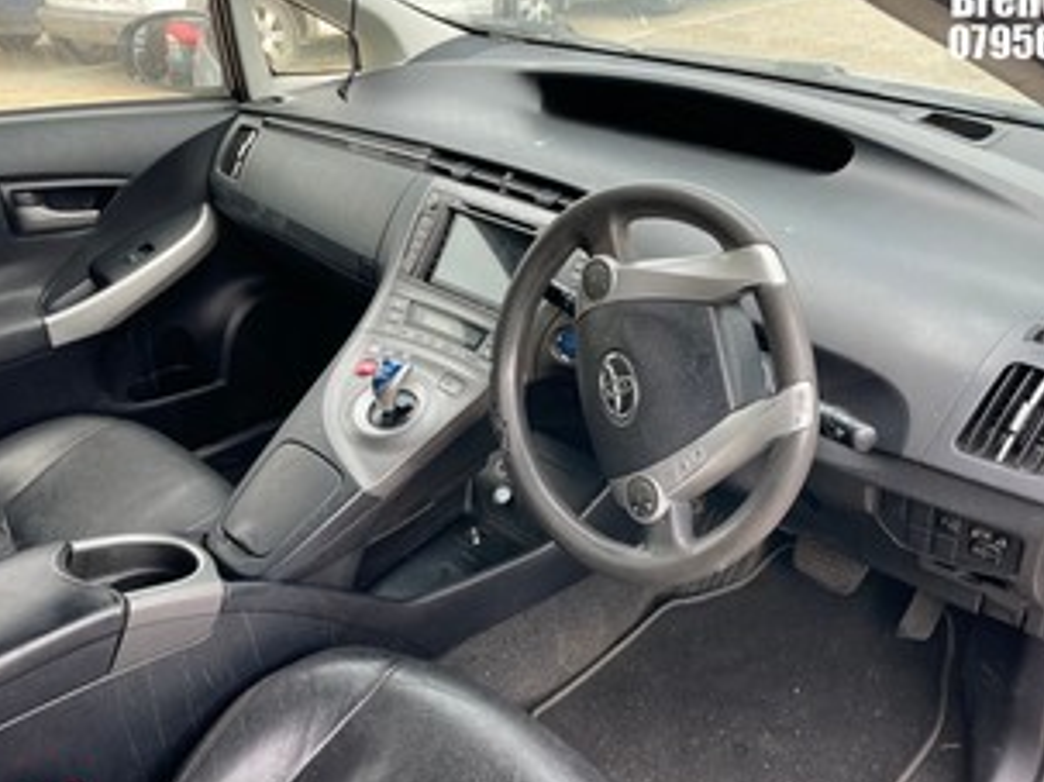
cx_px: 593
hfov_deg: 59.8
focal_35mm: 30
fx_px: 904
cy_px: 427
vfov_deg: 46.7
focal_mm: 4.2
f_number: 1.6
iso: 40
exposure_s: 1/121
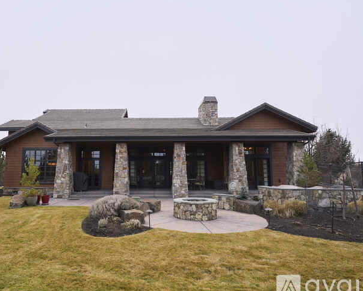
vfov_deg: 65.6
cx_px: 148
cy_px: 148
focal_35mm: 21
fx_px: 226
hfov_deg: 76.9
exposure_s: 1/80
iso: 100
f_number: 4.5
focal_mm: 18
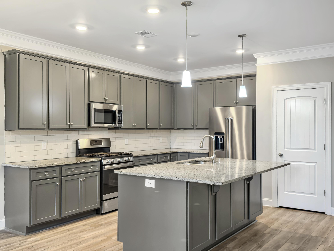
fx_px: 338
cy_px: 126
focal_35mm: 35
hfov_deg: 52.6
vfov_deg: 40.7
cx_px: 167
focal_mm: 6.76
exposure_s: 1/60
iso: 250
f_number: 1.8
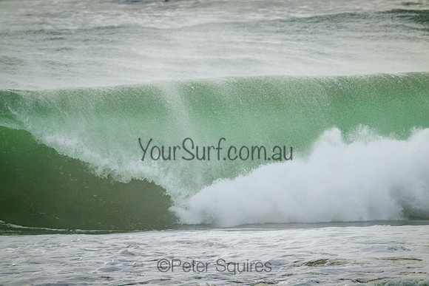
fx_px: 9535
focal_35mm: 800
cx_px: 214
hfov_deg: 2.6
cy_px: 143
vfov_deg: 1.7
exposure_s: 1/2500
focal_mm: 800
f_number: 11
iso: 1800
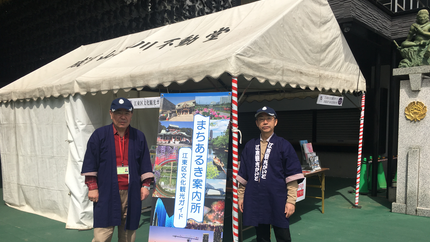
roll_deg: +0.1
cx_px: 213
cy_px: 155
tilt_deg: -3.6
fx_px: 365
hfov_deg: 61.0
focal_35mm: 32
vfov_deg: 36.4
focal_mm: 4.15
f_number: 2.2
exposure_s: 1/2747
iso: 25
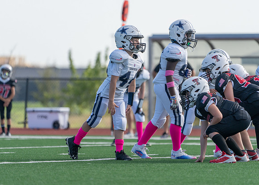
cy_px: 92
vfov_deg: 3.4
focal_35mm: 419
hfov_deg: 4.8
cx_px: 130
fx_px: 3082
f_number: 5.6
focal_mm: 400
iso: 320
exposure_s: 1/1250
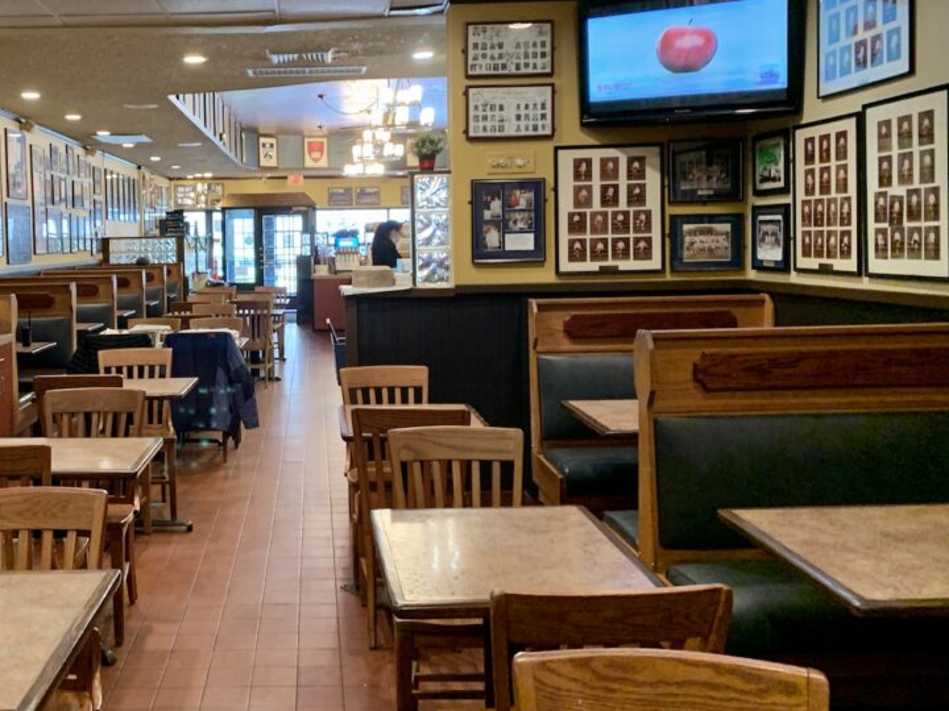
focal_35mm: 37
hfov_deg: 48.9
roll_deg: +1.1
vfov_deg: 38.5
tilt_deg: -2.9
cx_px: 285
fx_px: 1014
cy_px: 287
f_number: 1.8
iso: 500
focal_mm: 4.25
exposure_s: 1/30
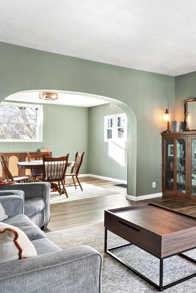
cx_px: 224
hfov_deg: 34.5
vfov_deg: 58.7
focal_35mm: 32
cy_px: 145
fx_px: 261
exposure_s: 1/1.25
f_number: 8
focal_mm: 9
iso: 400
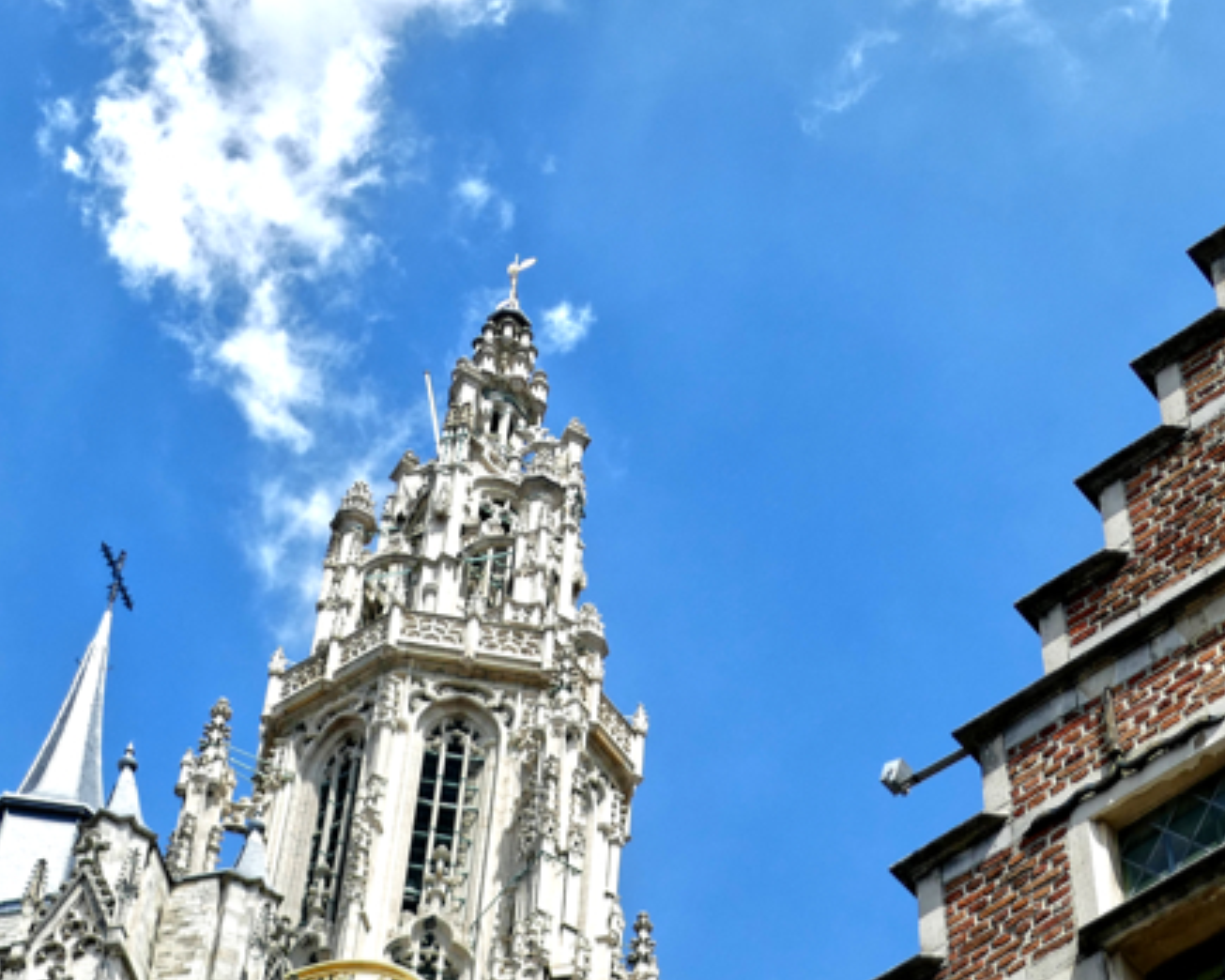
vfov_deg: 16.0
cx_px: 828
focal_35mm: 95
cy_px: 900
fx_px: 3444
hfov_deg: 20.1
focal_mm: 15.5
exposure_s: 1/1600
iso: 125
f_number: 3.2
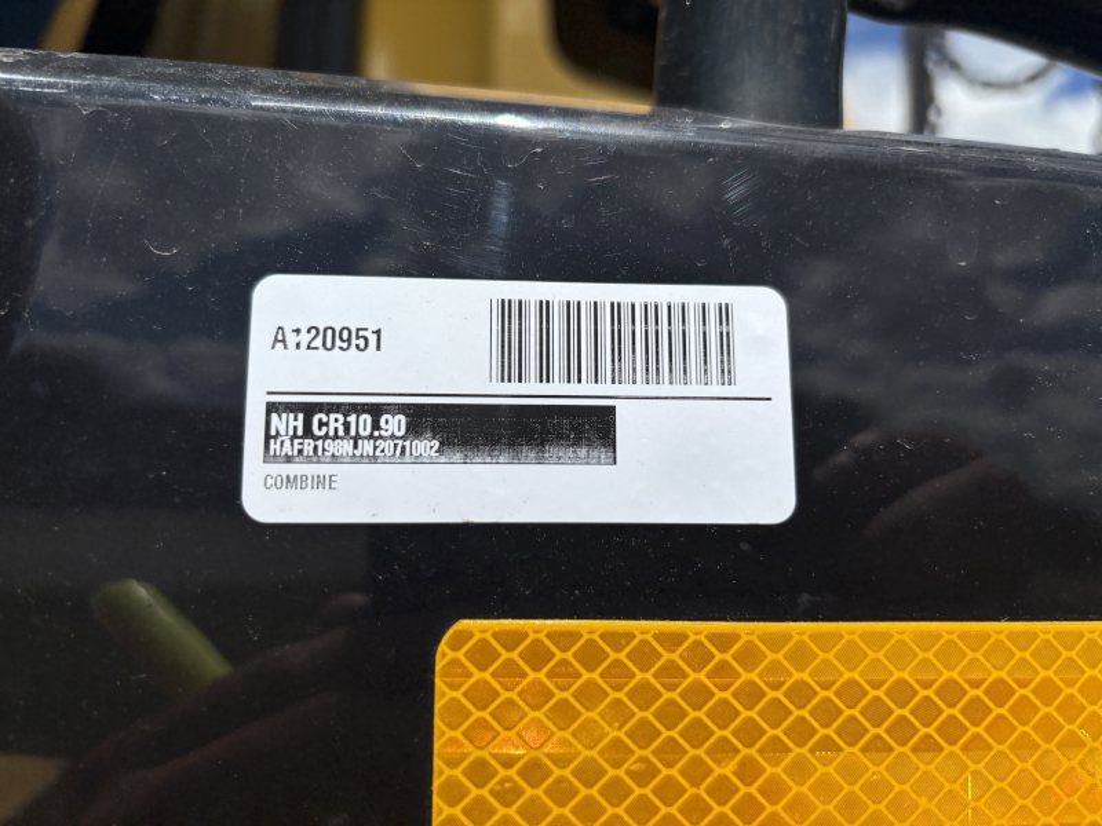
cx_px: 551
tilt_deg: +6.8
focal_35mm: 26
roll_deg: -3.0
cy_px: 413
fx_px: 828
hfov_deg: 67.3
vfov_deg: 53.1
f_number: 1.6
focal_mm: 5.96
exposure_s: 1/12195
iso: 50
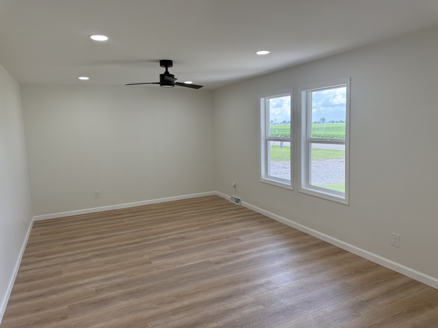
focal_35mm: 24
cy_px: 164
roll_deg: +2.5
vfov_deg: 56.8
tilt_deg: -6.2
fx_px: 304
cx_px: 219
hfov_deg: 71.6
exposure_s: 1/325
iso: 100
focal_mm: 6.76
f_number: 1.78
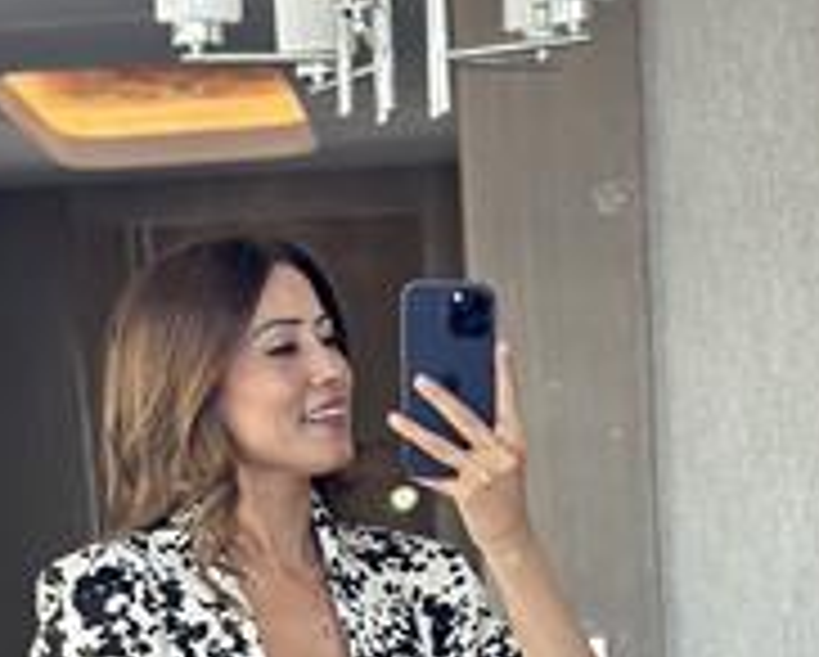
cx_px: 302
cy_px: 1094
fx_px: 3154
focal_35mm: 130
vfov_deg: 11.2
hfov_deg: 14.8
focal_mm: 6.86
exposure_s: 1/60
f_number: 1.78
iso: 160
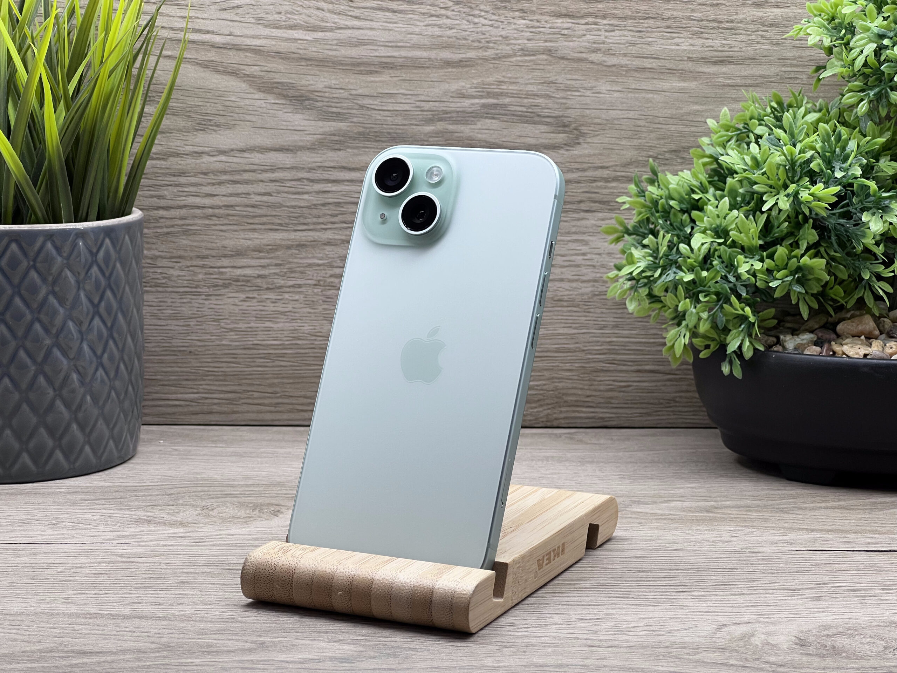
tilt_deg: -8.4
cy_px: 336
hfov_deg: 25.3
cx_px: 448
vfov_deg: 19.1
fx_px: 1995
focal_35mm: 77
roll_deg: +0.3
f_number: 2.8
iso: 64
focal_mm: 9
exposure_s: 1/100
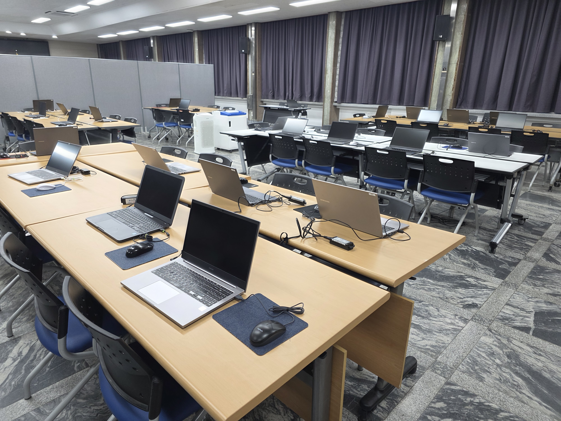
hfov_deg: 73.9
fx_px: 373
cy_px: 210
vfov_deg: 58.9
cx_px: 280
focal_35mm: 23
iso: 200
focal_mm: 6.3
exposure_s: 1/120
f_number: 1.7
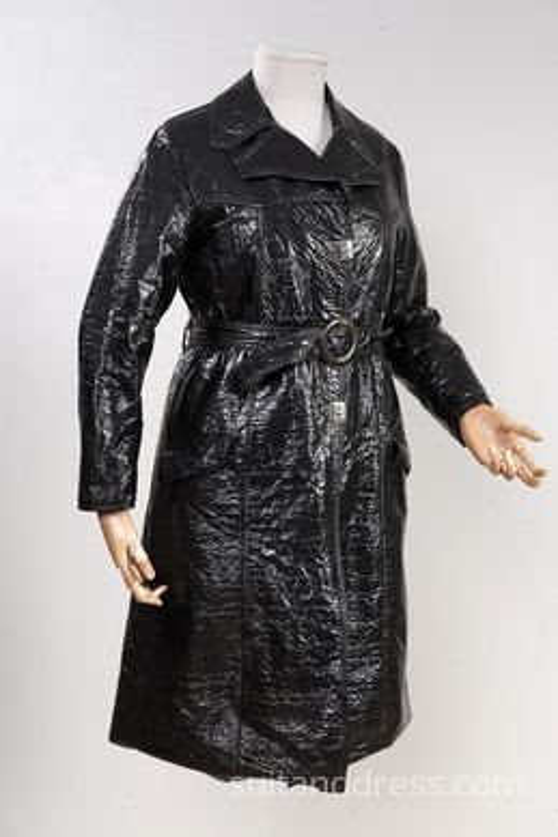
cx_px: 279
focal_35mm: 48
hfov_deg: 28.1
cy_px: 418
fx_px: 1117
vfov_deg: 41.1
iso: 250
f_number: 4.5
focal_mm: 32
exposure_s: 1/20
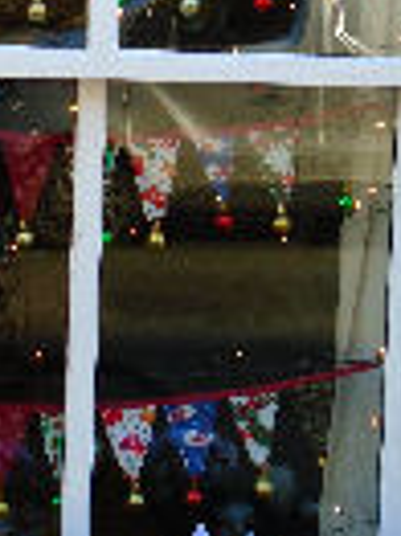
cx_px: 100
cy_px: 37
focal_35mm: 82
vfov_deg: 23.1
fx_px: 1269
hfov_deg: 17.9
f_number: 3.2
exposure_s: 1/200
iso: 100
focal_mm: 4.6
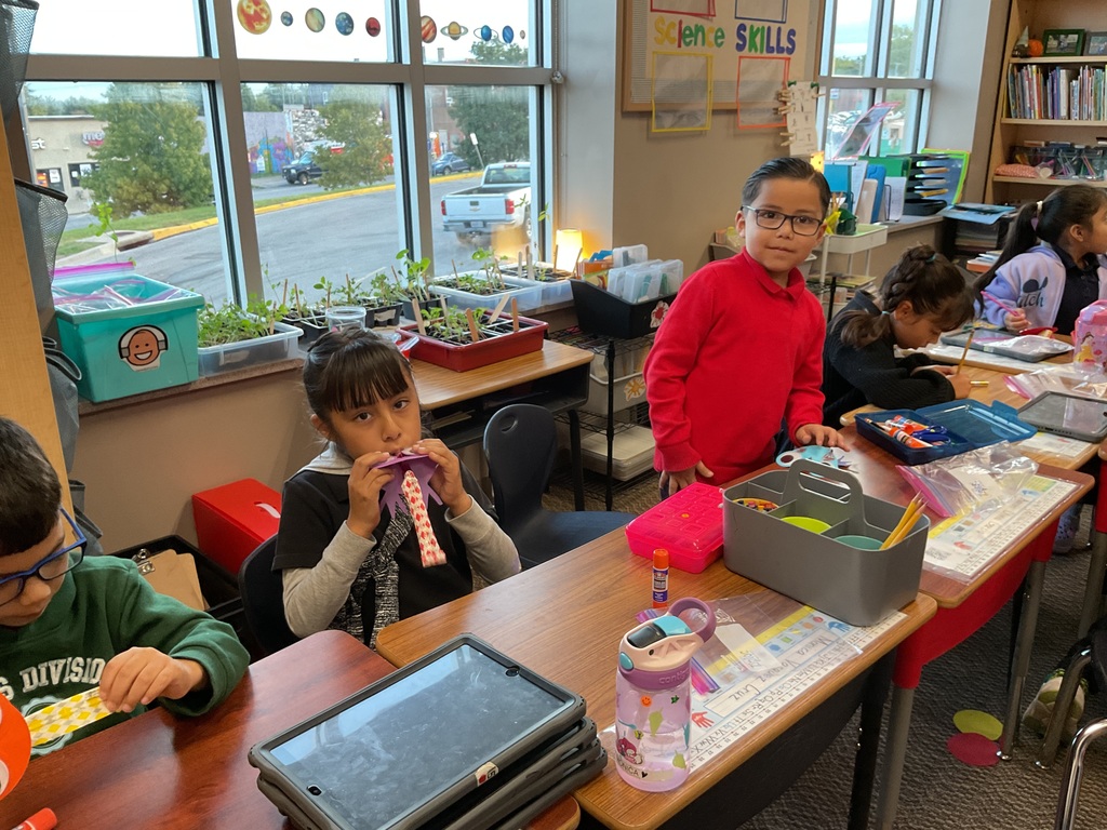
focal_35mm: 29
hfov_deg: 61.7
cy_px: 415
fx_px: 927
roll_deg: +1.3
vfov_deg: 48.2
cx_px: 554
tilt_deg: -18.3
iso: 100
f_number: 1.8
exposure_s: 1/60
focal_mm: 3
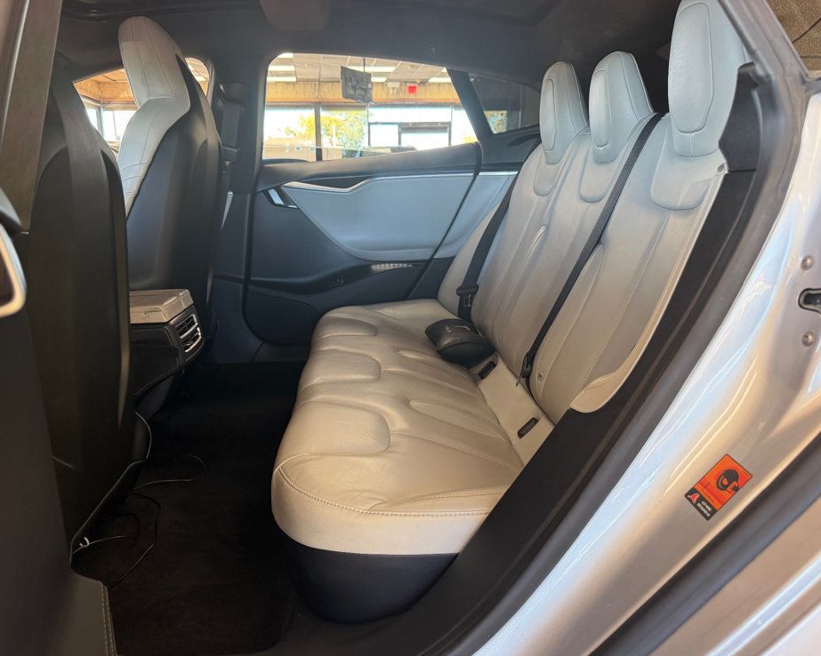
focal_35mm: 26
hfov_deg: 66.0
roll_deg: +1.0
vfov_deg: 54.9
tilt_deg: -14.8
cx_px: 382
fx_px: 632
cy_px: 340
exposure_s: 1/120
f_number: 1.78
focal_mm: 6.76
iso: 200
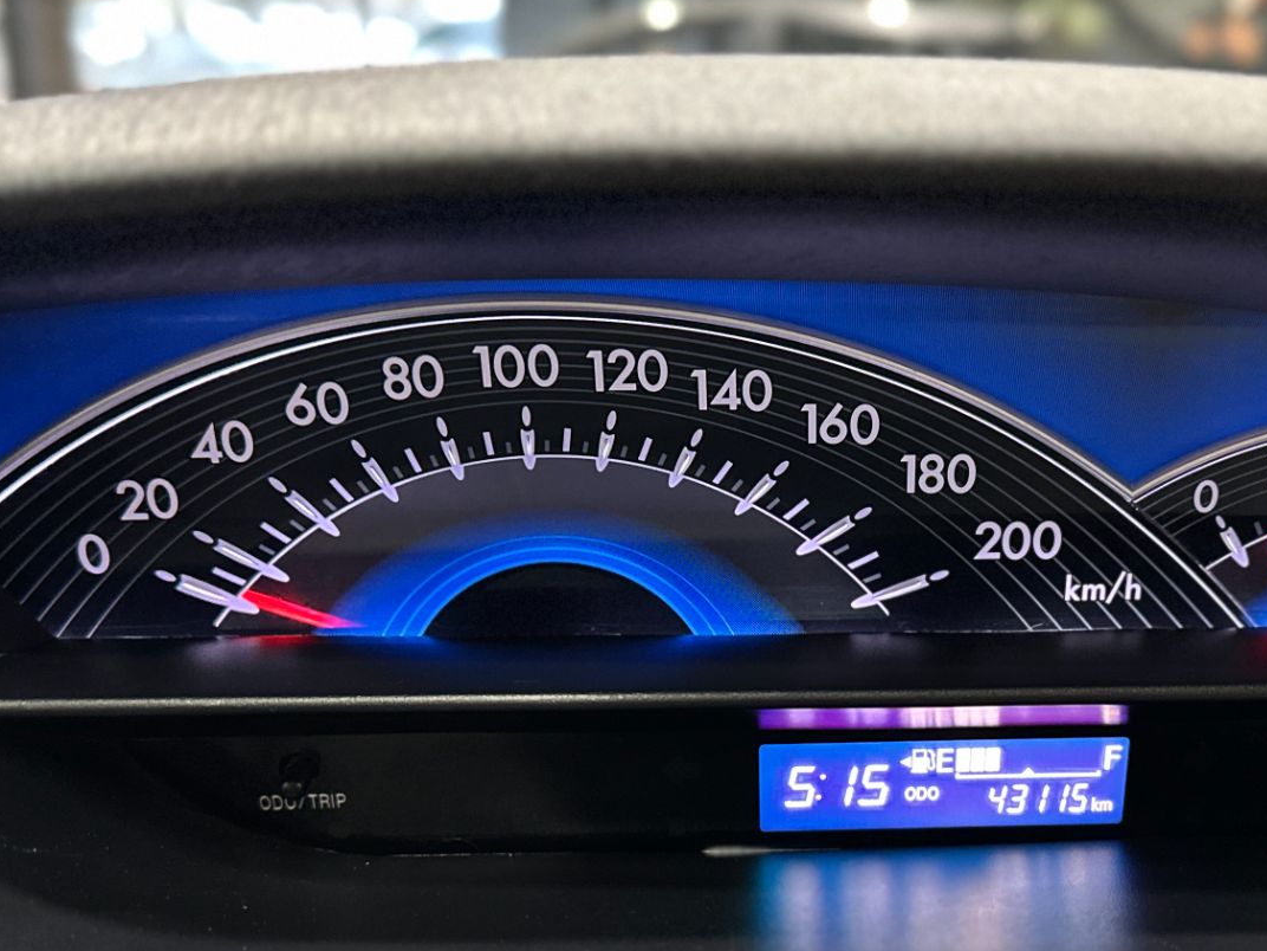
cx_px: 827
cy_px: 649
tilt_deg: -19.0
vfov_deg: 33.2
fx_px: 1574
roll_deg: -2.0
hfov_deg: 43.3
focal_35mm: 43
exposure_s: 1/40
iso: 1000
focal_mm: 6.86
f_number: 1.78
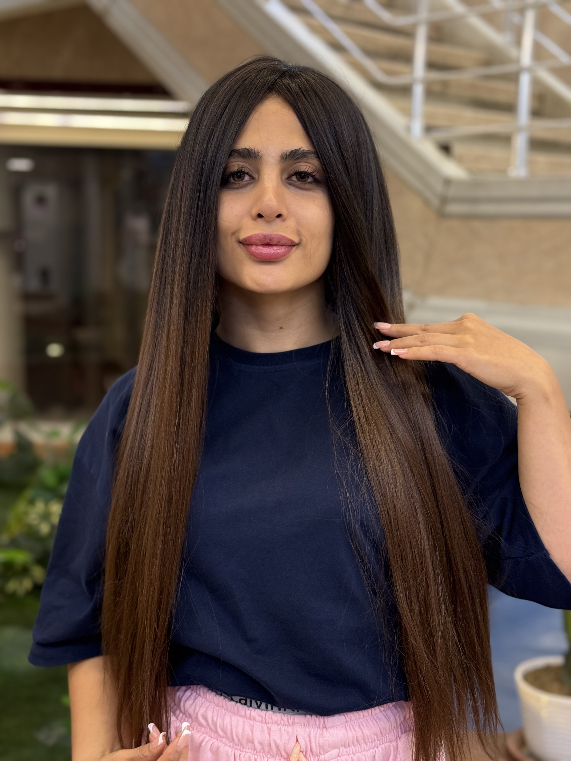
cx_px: 286
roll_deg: -0.3
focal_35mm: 48
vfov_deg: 39.7
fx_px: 1056
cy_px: 380
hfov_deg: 30.3
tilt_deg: -8.1
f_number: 1.78
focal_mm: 6.76
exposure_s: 1/100
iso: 160
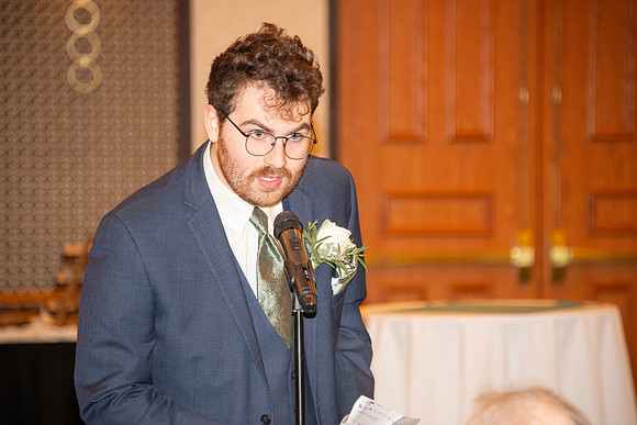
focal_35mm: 250
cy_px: 212
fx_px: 4424
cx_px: 318
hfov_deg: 8.2
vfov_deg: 5.5
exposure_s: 1/60
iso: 2000
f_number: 5.6
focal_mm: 250
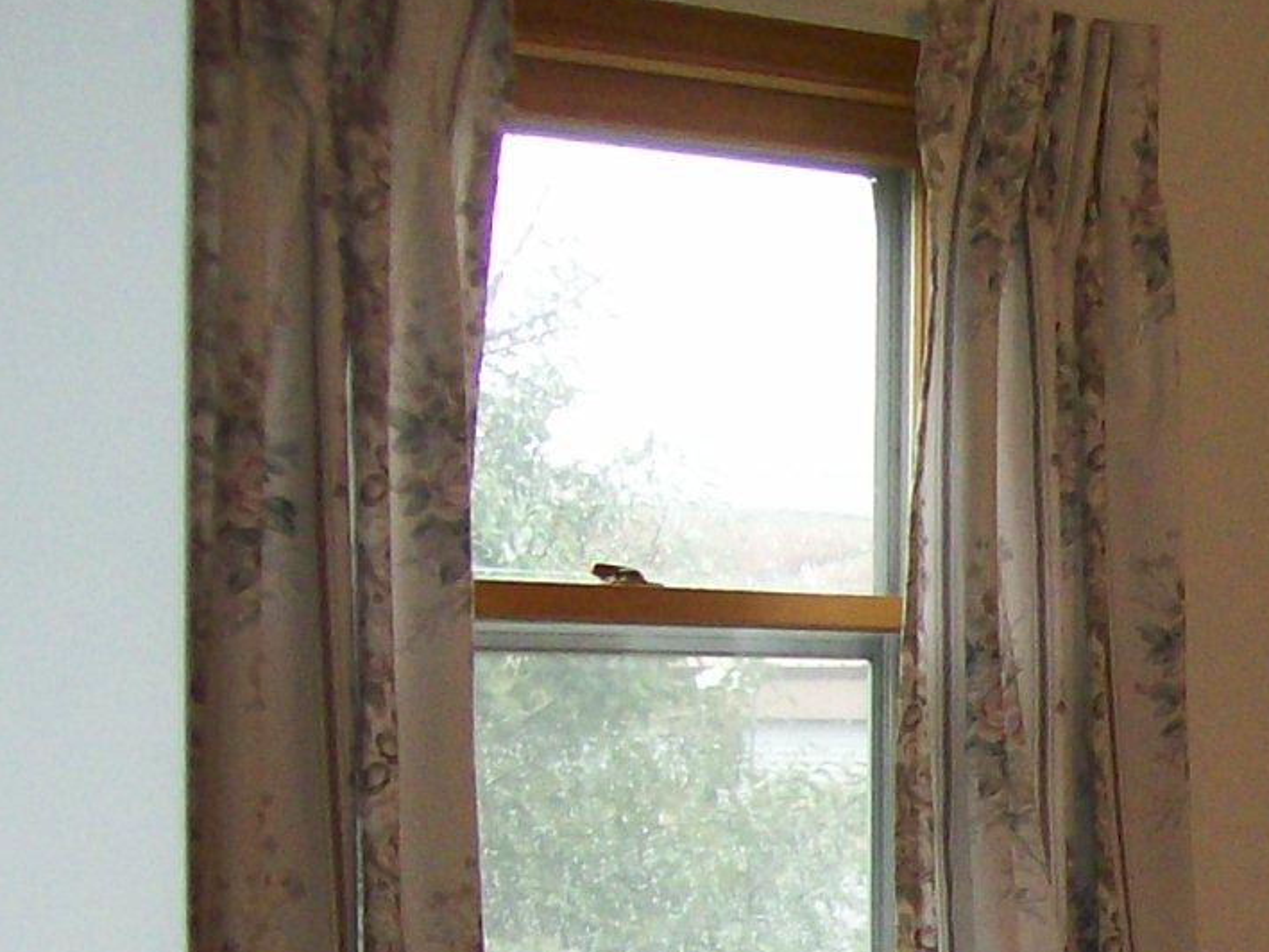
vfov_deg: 12.2
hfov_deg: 15.7
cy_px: 1322
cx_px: 1802
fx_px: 4290
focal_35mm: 117
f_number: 2.7
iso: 140
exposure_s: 1/64
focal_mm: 6
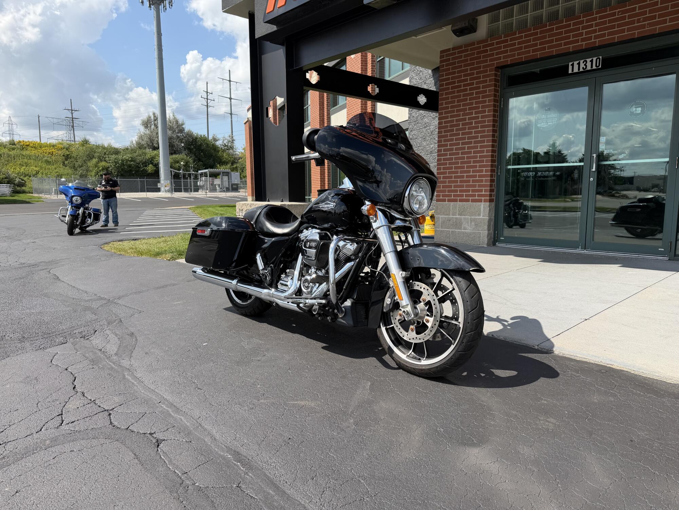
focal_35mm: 24
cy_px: 255
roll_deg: -0.5
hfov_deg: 71.6
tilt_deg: -7.7
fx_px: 471
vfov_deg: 56.8
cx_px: 340
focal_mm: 6.76
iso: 80
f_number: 1.78
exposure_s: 1/3425
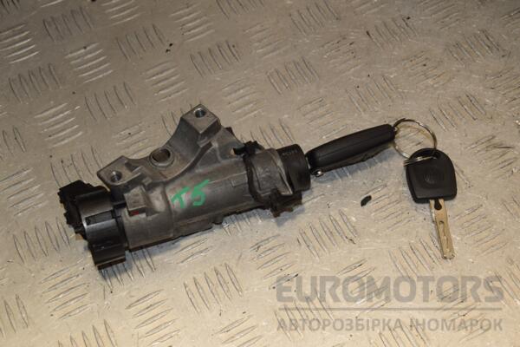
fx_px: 910
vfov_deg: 21.6
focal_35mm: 63
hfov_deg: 31.9
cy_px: 174
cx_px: 260
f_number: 8
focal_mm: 42
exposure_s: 1/200
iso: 800
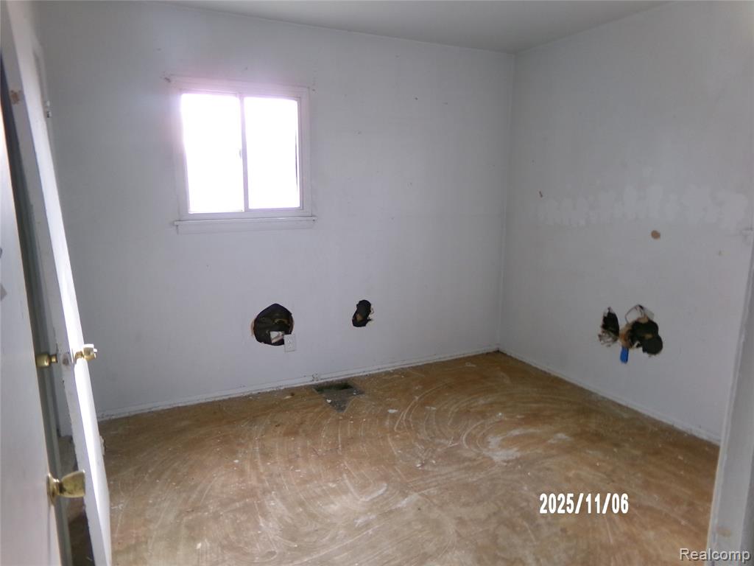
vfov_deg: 56.8
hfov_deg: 71.6
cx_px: 377
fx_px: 523
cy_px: 283
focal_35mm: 24
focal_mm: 4.3
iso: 200
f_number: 3.7
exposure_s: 1/25
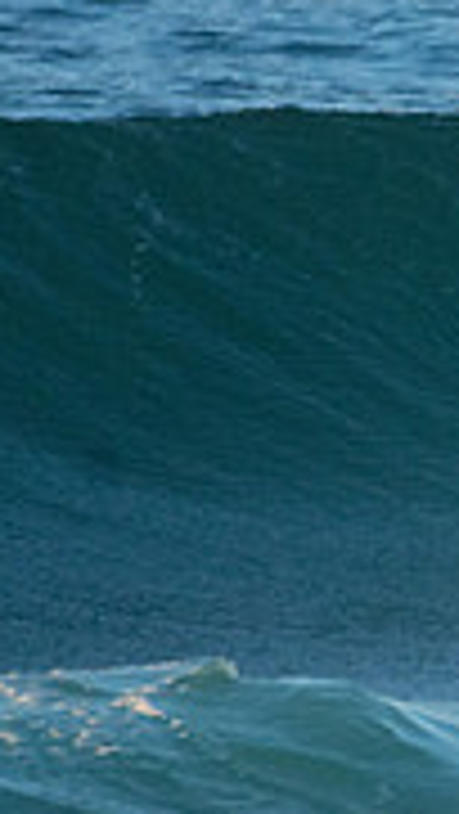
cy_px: 277
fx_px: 54514
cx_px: 1256
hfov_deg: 0.5
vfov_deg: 0.9
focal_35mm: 2523
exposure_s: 1/2000
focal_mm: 500
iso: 1400
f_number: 5.6
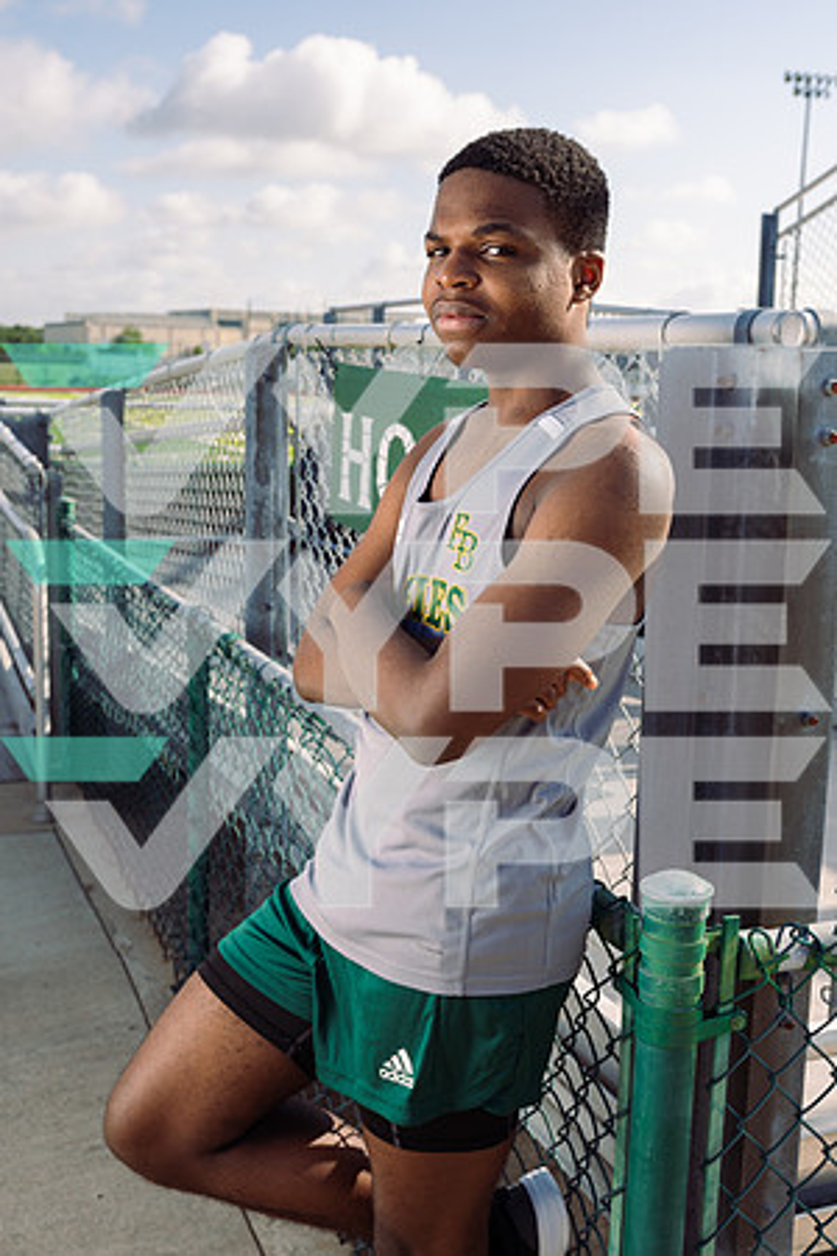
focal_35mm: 42
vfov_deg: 46.4
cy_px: 628
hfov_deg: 31.9
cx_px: 418
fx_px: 1465
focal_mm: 42
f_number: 7.1
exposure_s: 1/250
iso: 64
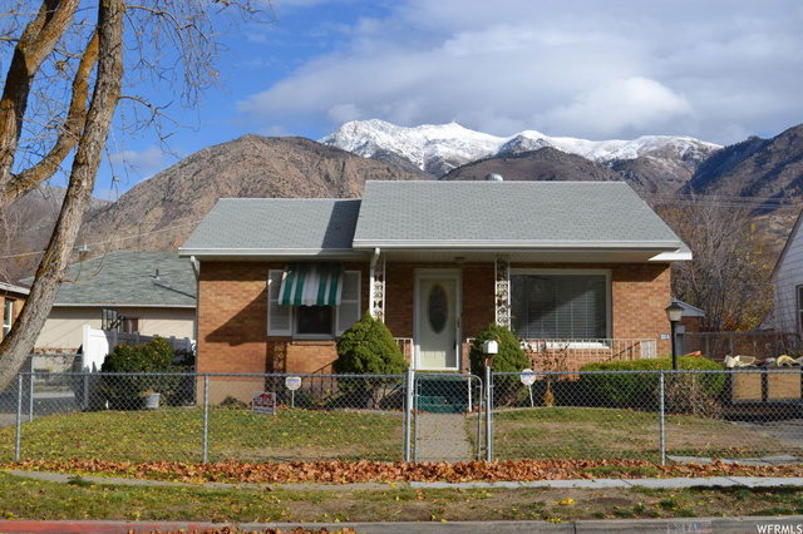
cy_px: 267
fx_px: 1070
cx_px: 402
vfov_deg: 28.0
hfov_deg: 41.1
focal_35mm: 48
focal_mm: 32
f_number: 9
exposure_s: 1/320
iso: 100
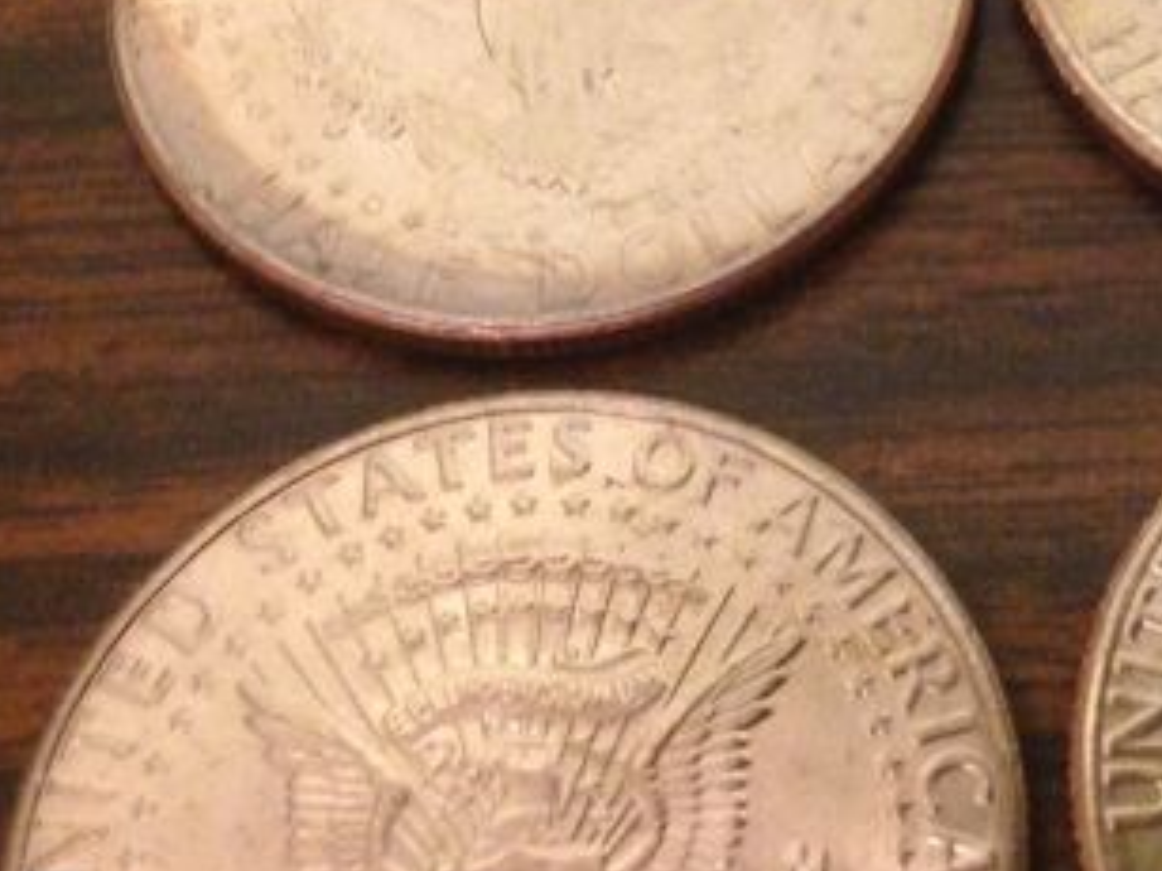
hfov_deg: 22.4
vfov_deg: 17.1
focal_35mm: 86
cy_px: 295
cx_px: 988
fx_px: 2886
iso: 320
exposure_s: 1/20
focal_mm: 4.12
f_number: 2.4
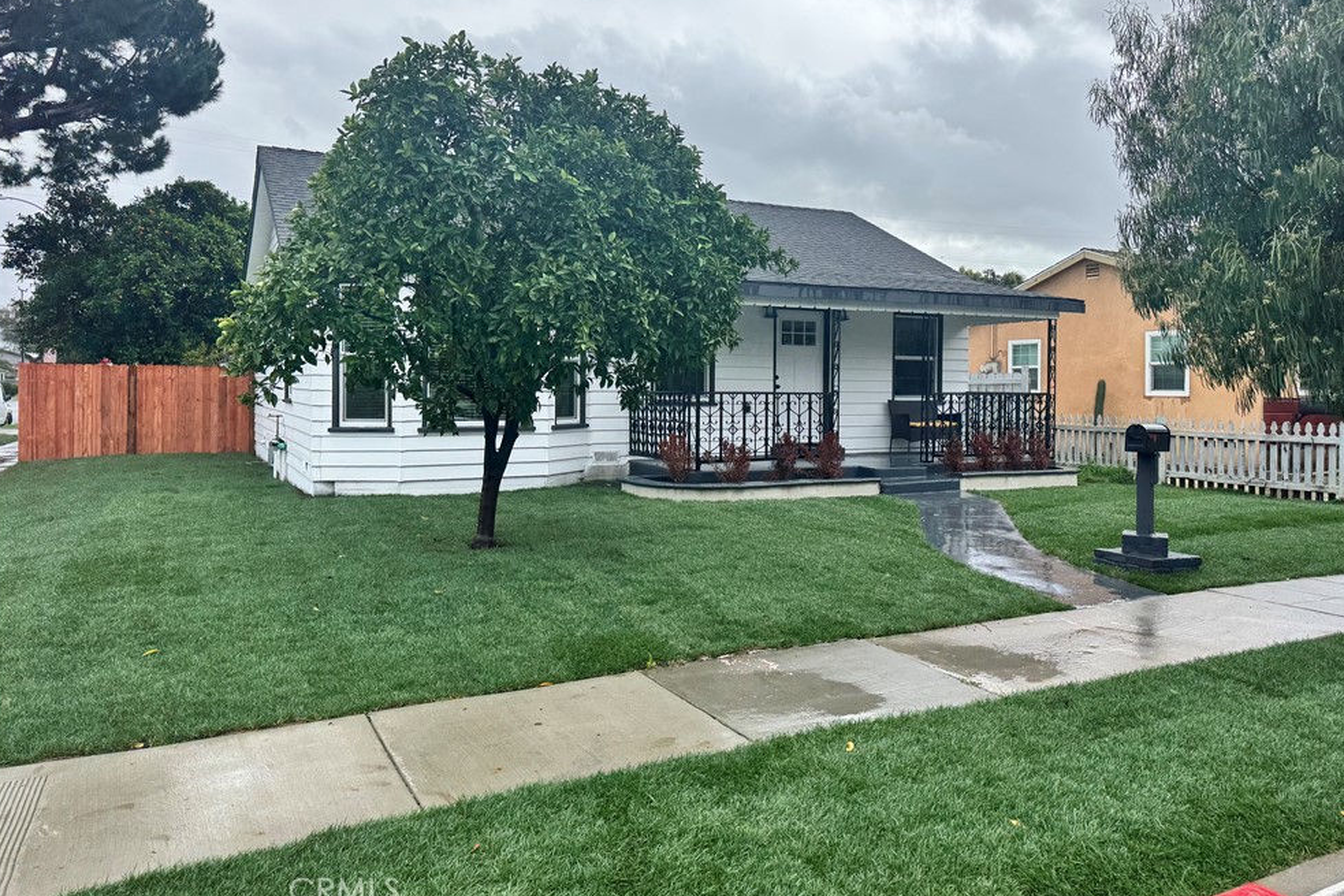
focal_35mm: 26
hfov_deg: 69.4
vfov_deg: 49.4
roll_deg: -0.5
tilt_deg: -0.4
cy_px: 384
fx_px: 970
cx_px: 690
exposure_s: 1/3802
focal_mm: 6.76
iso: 80
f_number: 1.78
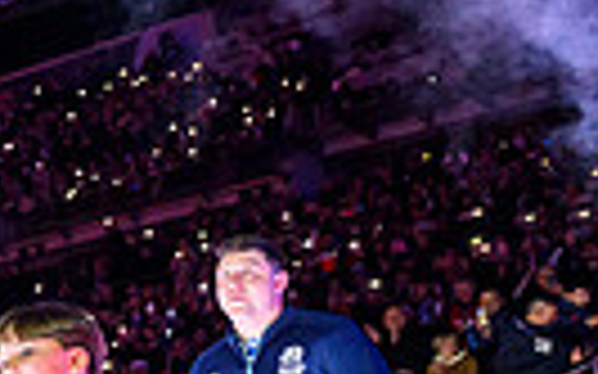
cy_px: 435
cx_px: -652
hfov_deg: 15.1
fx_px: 1743
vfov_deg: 12.0
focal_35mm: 107
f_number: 2.8
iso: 4000
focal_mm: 24
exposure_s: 1/1000
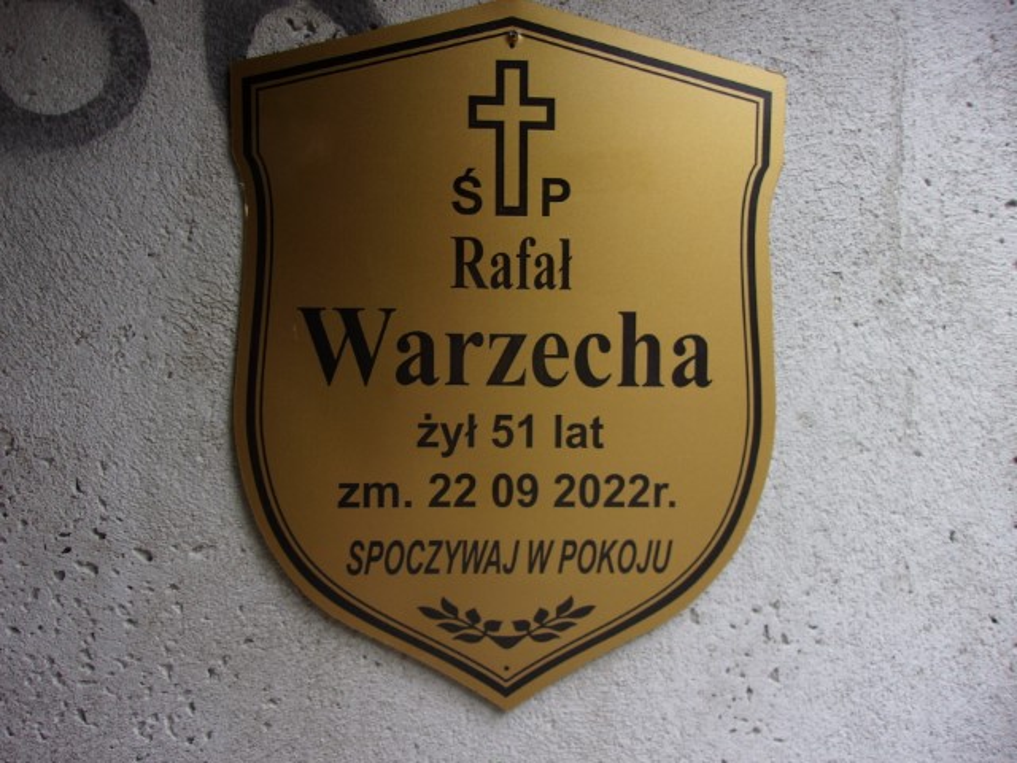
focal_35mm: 27
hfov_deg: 65.3
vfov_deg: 51.4
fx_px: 793
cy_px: 382
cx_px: 508
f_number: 3
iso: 80
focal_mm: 4.9
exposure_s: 1/45
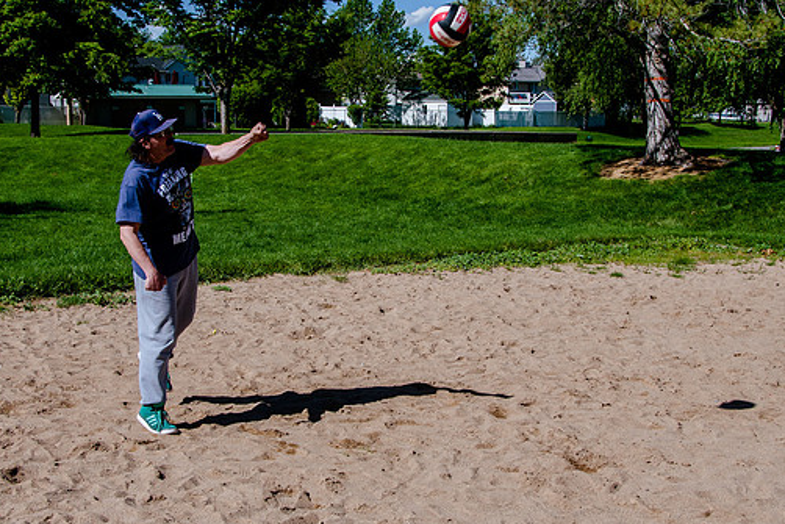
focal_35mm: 54
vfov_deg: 25.1
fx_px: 1178
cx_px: 369
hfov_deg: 36.9
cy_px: 253
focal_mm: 27
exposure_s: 1/800
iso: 200
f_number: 9
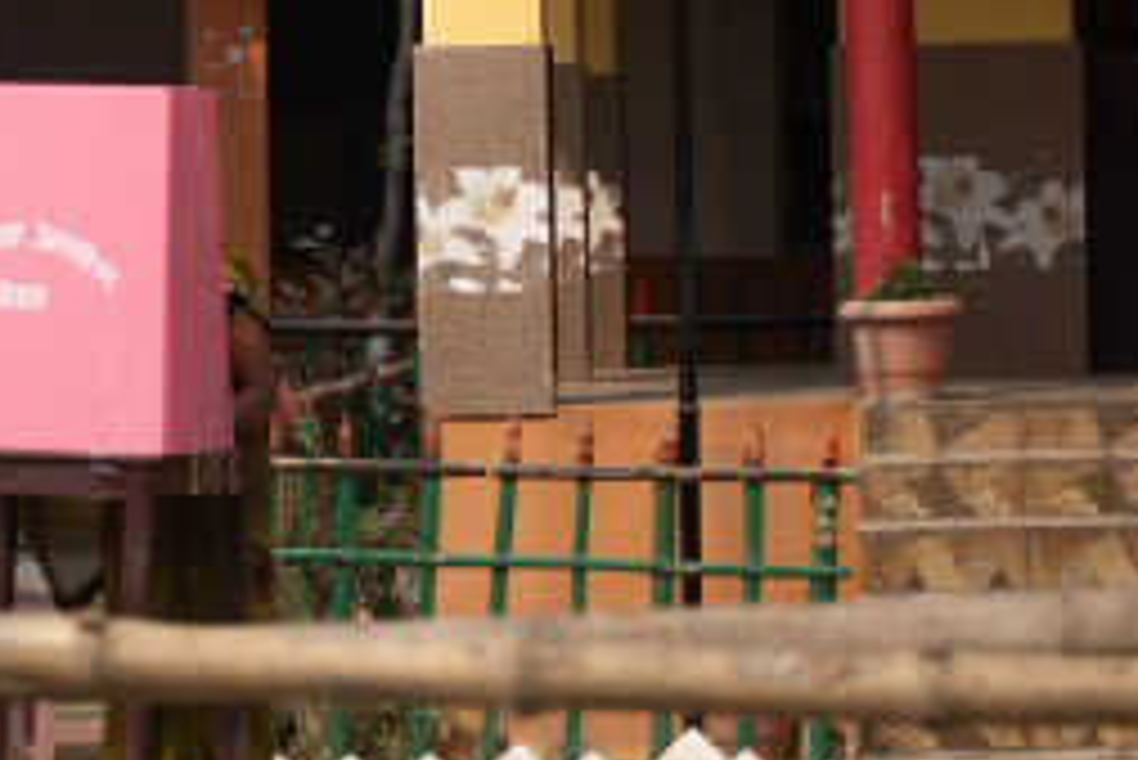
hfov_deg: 8.2
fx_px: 7875
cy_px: 135
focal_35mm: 249
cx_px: -144
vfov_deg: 5.5
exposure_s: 1/1250
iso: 200
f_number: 4.5
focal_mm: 70
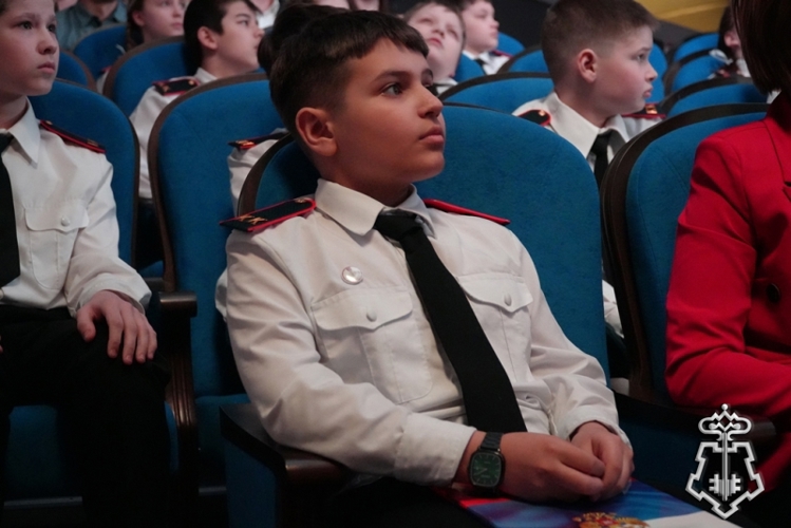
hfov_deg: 35.9
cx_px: 396
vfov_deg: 24.4
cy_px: 264
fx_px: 1220
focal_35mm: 56
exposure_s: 1/20
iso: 6400
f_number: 4
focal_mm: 37
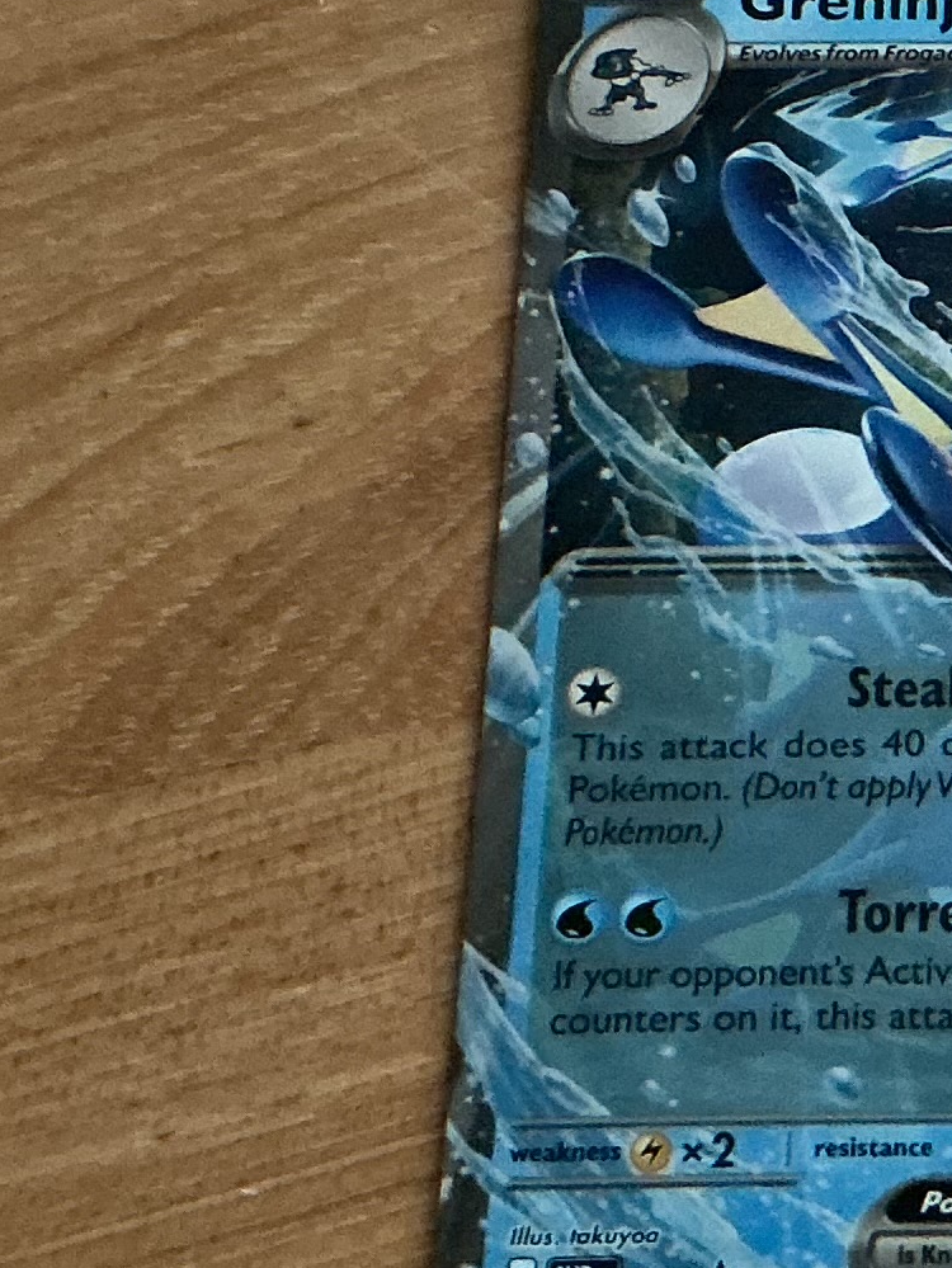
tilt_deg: -59.0
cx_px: 1153
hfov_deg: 12.4
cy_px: 105
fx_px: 4288
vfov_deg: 16.6
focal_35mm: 117
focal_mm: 3
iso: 250
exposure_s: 1/40
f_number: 1.8
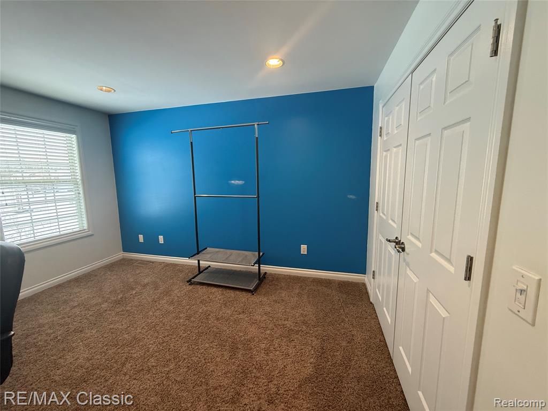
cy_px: 206
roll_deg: +1.3
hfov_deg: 102.1
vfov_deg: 85.7
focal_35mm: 14
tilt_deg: -7.5
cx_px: 274
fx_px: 222
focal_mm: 2.22
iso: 320
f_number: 2.2
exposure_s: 1/120
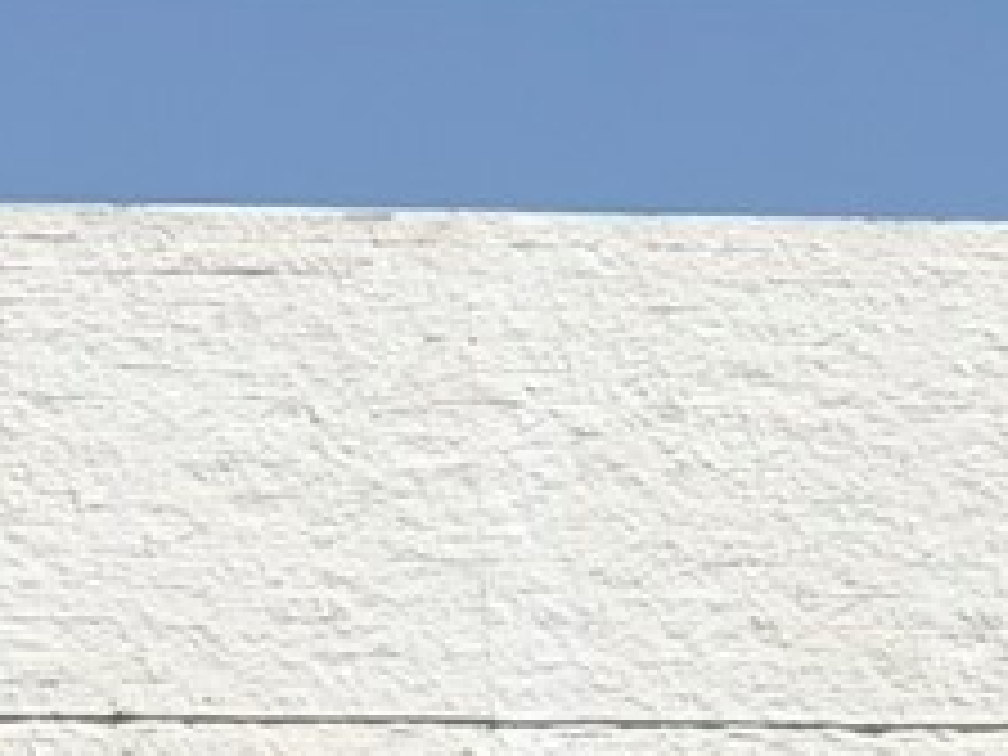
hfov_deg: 6.0
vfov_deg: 4.6
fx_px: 8969
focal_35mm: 308
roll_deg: +2.3
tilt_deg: -5.2
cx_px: 2822
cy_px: 2408
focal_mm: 6.76
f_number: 1.78
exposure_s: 1/6024
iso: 64
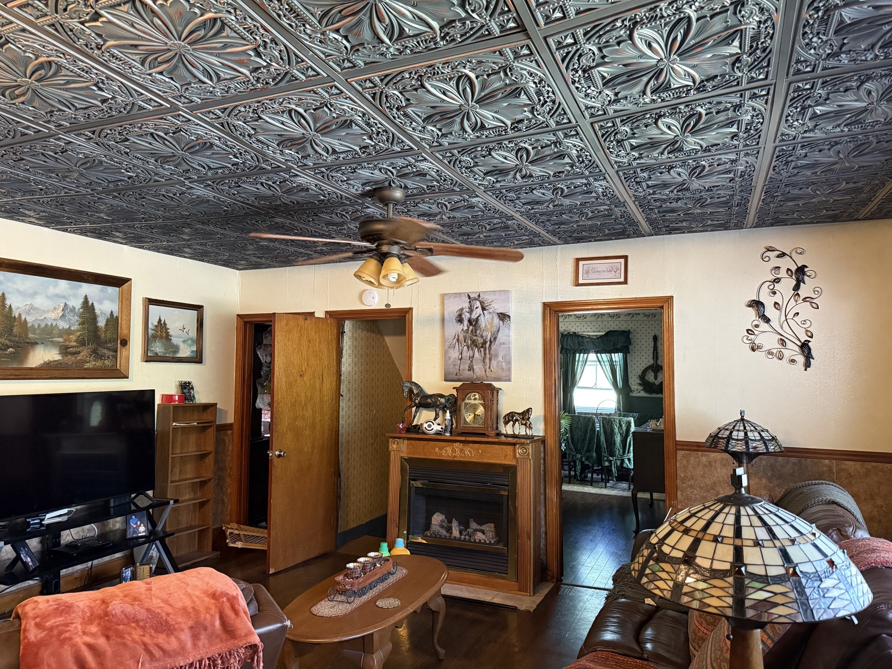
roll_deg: -0.5
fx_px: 618
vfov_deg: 56.8
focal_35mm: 24
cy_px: 334
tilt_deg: +3.6
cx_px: 446
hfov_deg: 71.6
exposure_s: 1/60
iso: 800
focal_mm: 6.76
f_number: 1.78
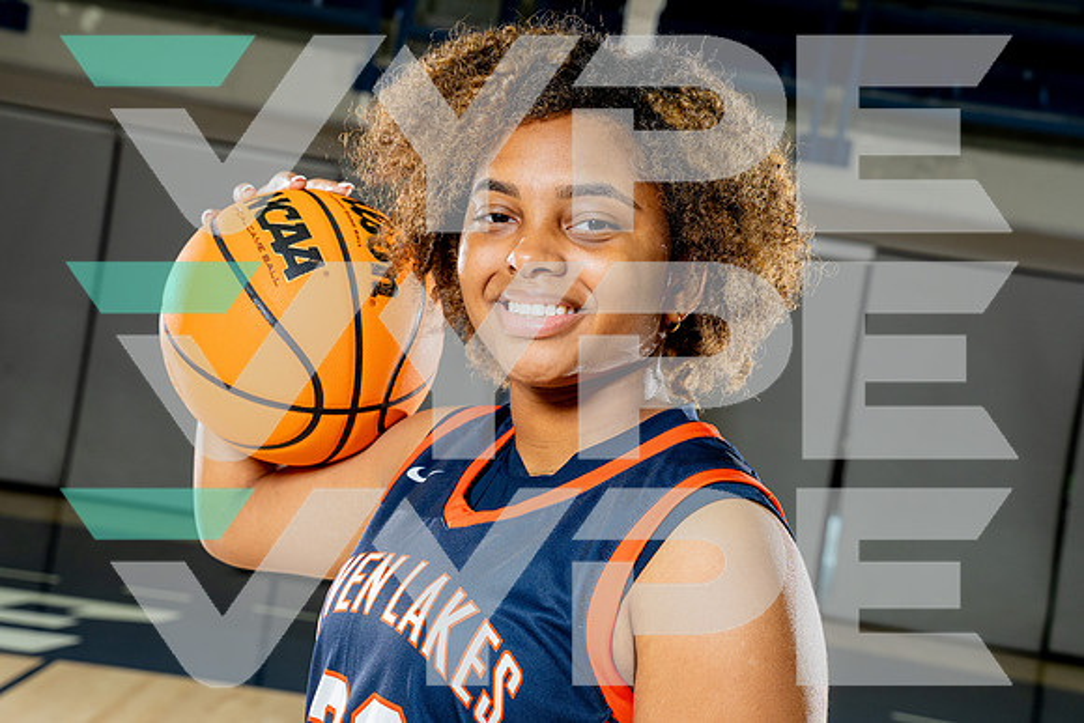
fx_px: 1958
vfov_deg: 20.9
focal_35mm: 65
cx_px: 542
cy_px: 362
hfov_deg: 31.0
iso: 640
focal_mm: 65
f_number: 8
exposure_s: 1/250
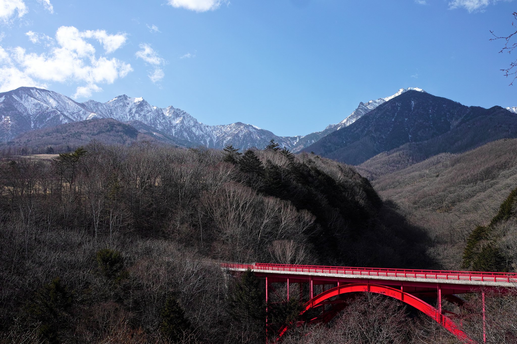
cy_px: 172
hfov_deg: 43.6
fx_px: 646
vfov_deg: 29.9
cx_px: 258
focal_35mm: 45
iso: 200
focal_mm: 30
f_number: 5.6
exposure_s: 1/250
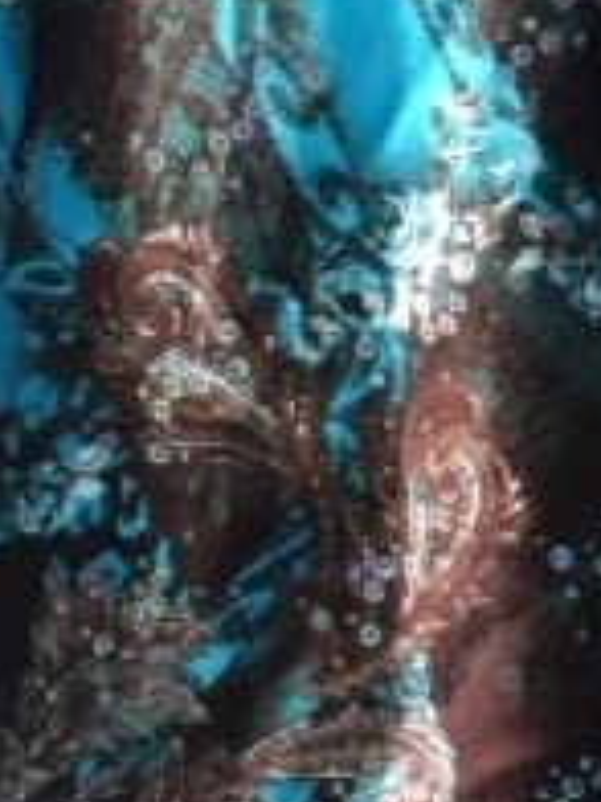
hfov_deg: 9.9
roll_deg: -3.6
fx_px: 3426
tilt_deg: -4.3
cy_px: -336
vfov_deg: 12.8
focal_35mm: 148
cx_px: 740
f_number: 2.2
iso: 64
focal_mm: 4.15
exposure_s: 1/33
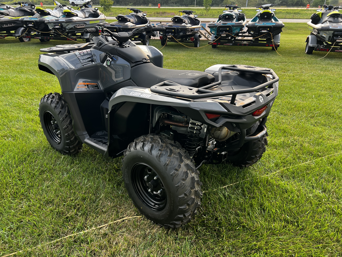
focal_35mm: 26
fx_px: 257
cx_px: 171
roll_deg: -0.2
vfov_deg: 53.1
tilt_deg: -26.0
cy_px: 128
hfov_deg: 67.3
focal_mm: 5.7
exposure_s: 1/142
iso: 32
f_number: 1.5
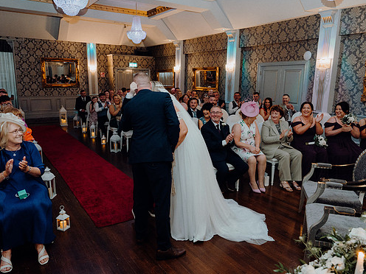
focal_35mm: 27
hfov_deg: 65.3
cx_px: 173
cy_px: 140
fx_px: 285
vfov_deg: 51.3
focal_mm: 24
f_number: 3.5
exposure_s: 1/160
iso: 2500
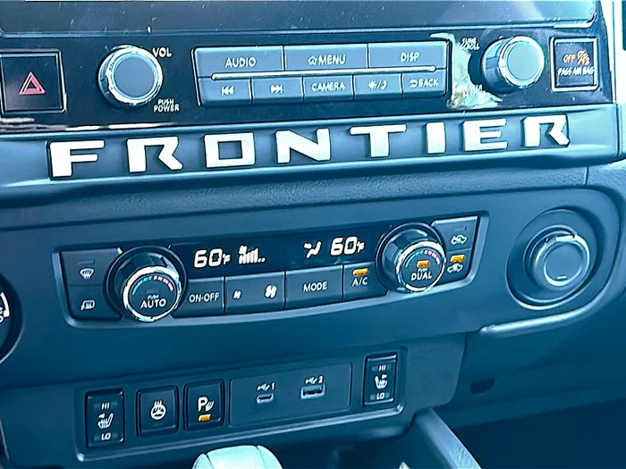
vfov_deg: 30.3
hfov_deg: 39.7
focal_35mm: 48
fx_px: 868
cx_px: 313
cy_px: 234
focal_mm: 6.86
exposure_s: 1/101
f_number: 1.78
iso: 250
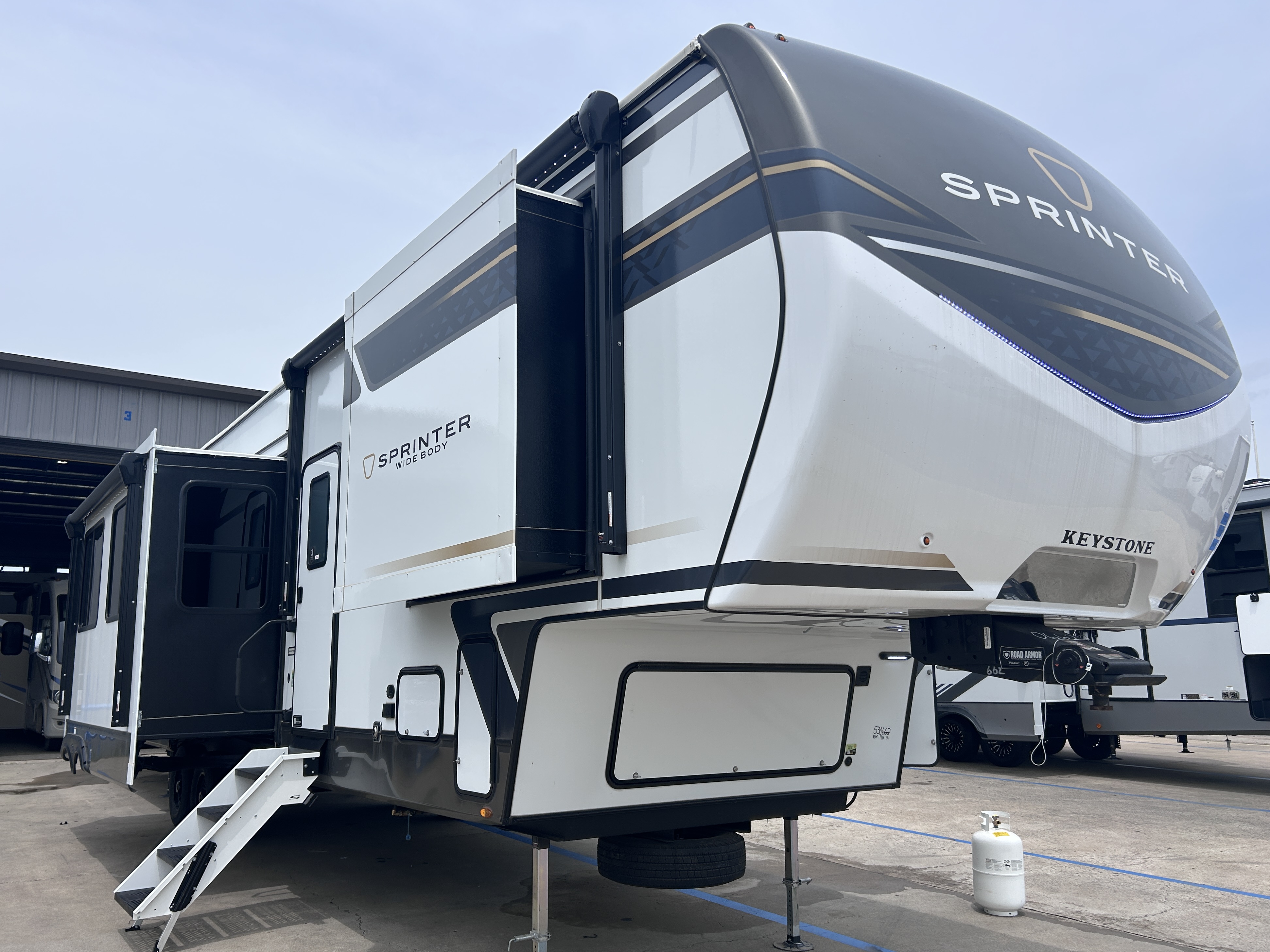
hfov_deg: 65.3
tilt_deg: +10.0
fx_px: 991
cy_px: 491
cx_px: 617
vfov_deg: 51.3
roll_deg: +0.3
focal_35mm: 27
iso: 50
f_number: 1.5
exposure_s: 1/6993
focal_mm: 5.7
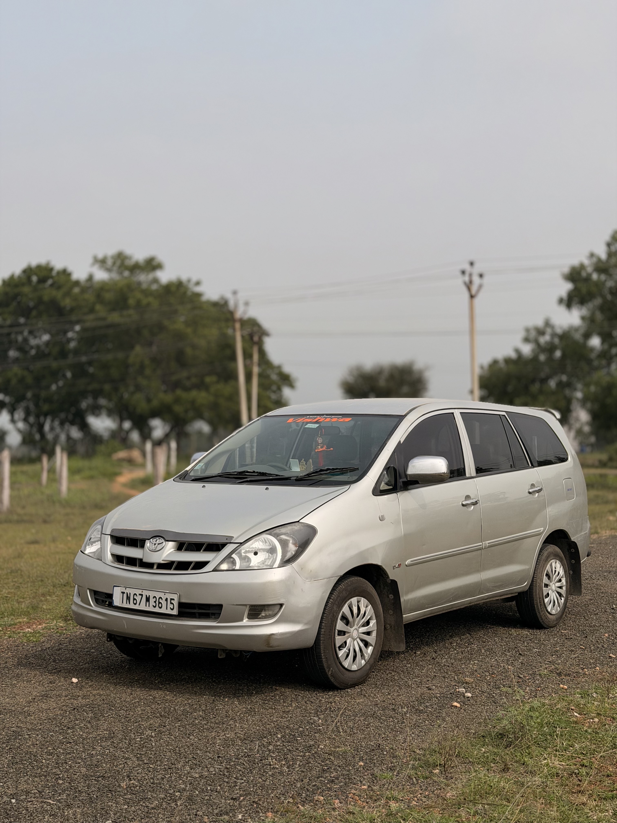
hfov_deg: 30.3
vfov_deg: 39.7
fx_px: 1141
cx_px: 308
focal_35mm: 48
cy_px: 412
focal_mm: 6.76
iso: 80
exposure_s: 1/13333
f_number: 1.78
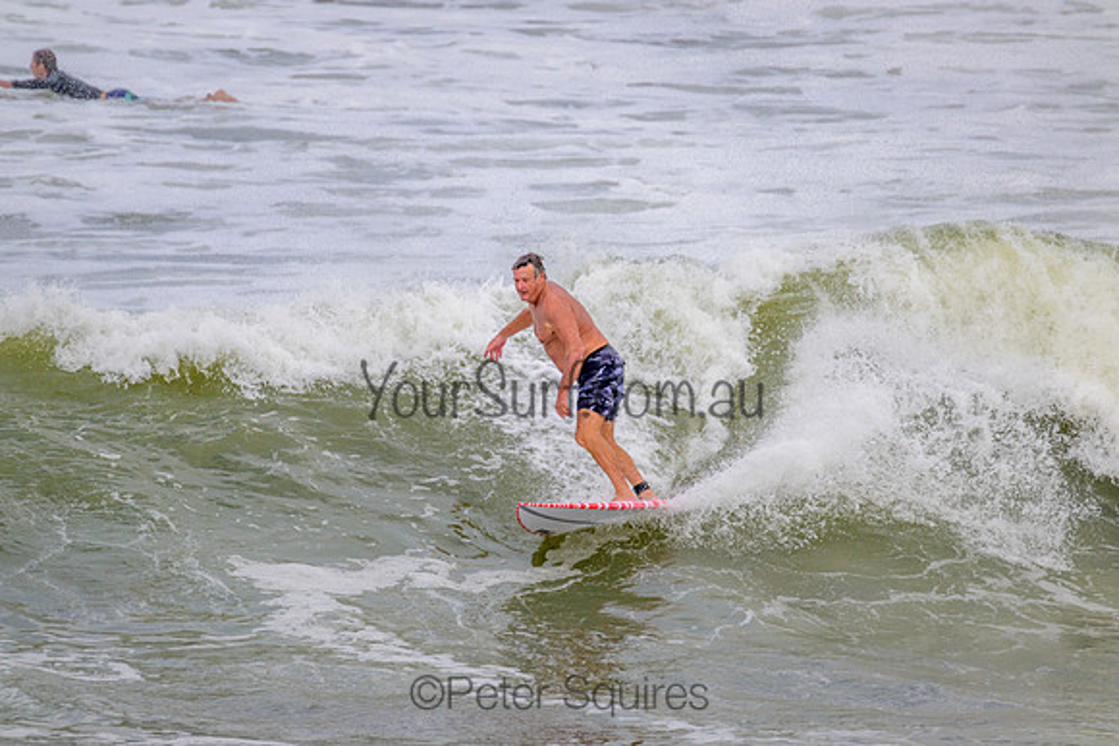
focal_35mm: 800
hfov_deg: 2.6
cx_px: 560
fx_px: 24871
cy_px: 373
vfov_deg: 1.7
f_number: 11
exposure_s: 1/2000
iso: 640
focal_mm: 800
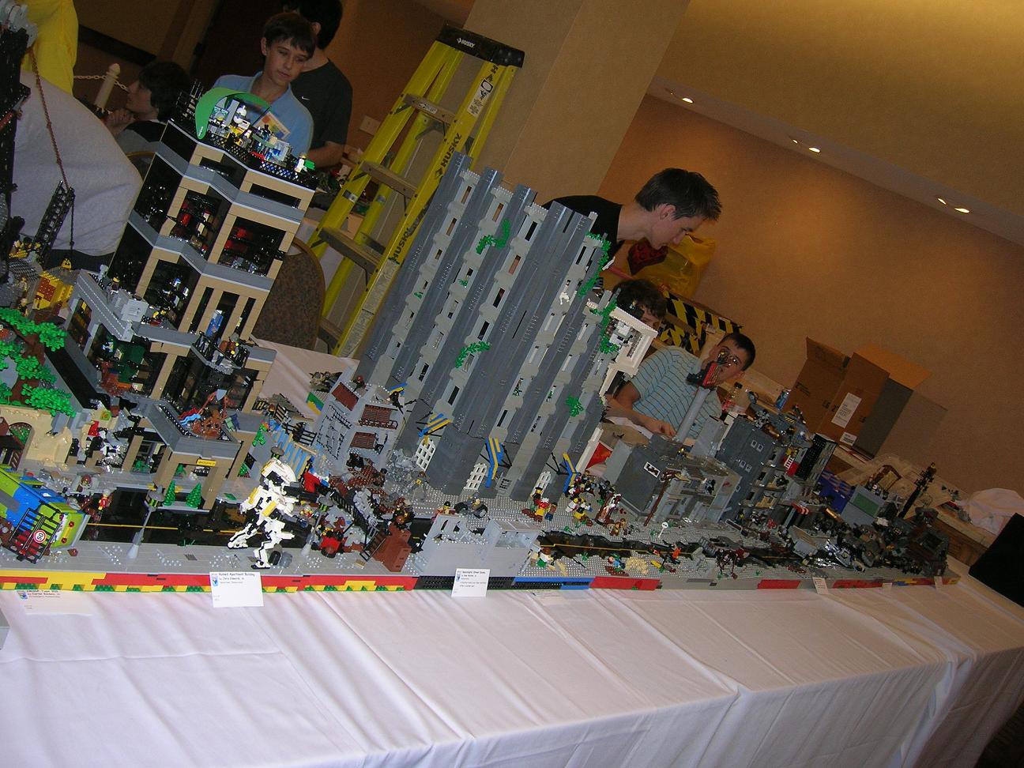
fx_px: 1006
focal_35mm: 34
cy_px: 384
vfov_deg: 41.8
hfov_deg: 54.0
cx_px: 512
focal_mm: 5.7
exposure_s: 1/60.1
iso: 68
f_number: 2.9
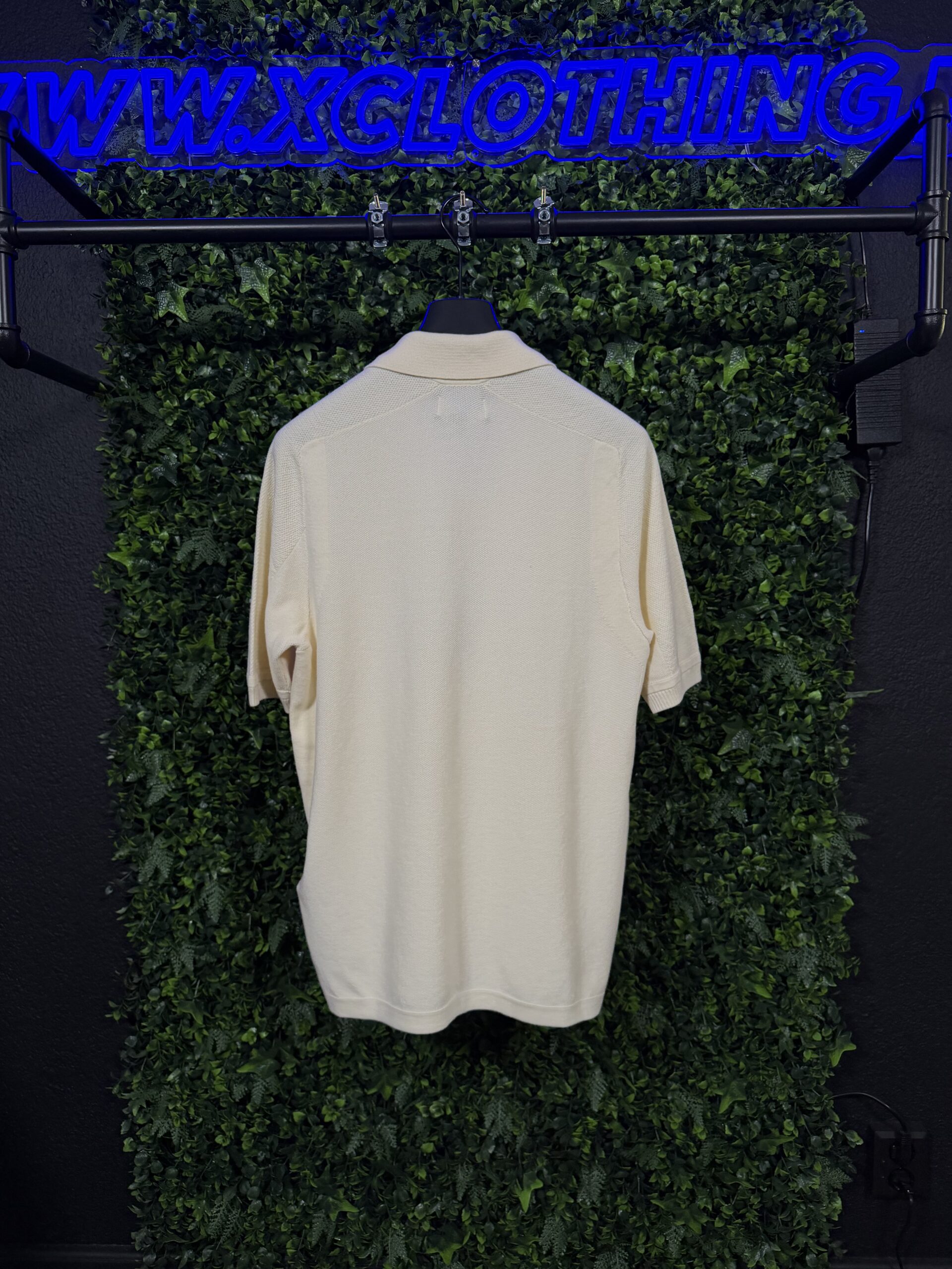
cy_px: 634
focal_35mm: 24
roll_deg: -0.3
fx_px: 880
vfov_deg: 71.6
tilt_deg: -4.8
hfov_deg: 56.8
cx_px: 476
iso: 200
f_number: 1.78
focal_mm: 6.76
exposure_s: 1/85
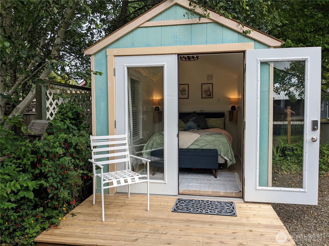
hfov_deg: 65.3
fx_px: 257
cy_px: 123
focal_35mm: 27
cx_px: 164
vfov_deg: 51.4
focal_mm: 4.38
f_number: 1.73
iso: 59
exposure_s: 1/1565
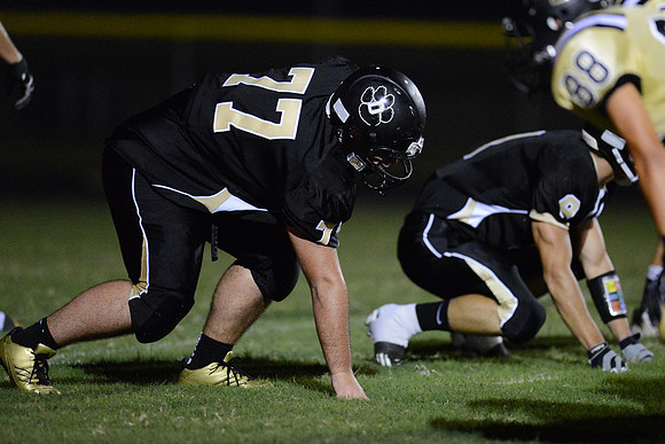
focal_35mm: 400
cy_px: 222
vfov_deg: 3.4
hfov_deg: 5.2
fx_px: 7390
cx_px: 332
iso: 12800
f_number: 2.8
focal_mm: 400
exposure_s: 1/640
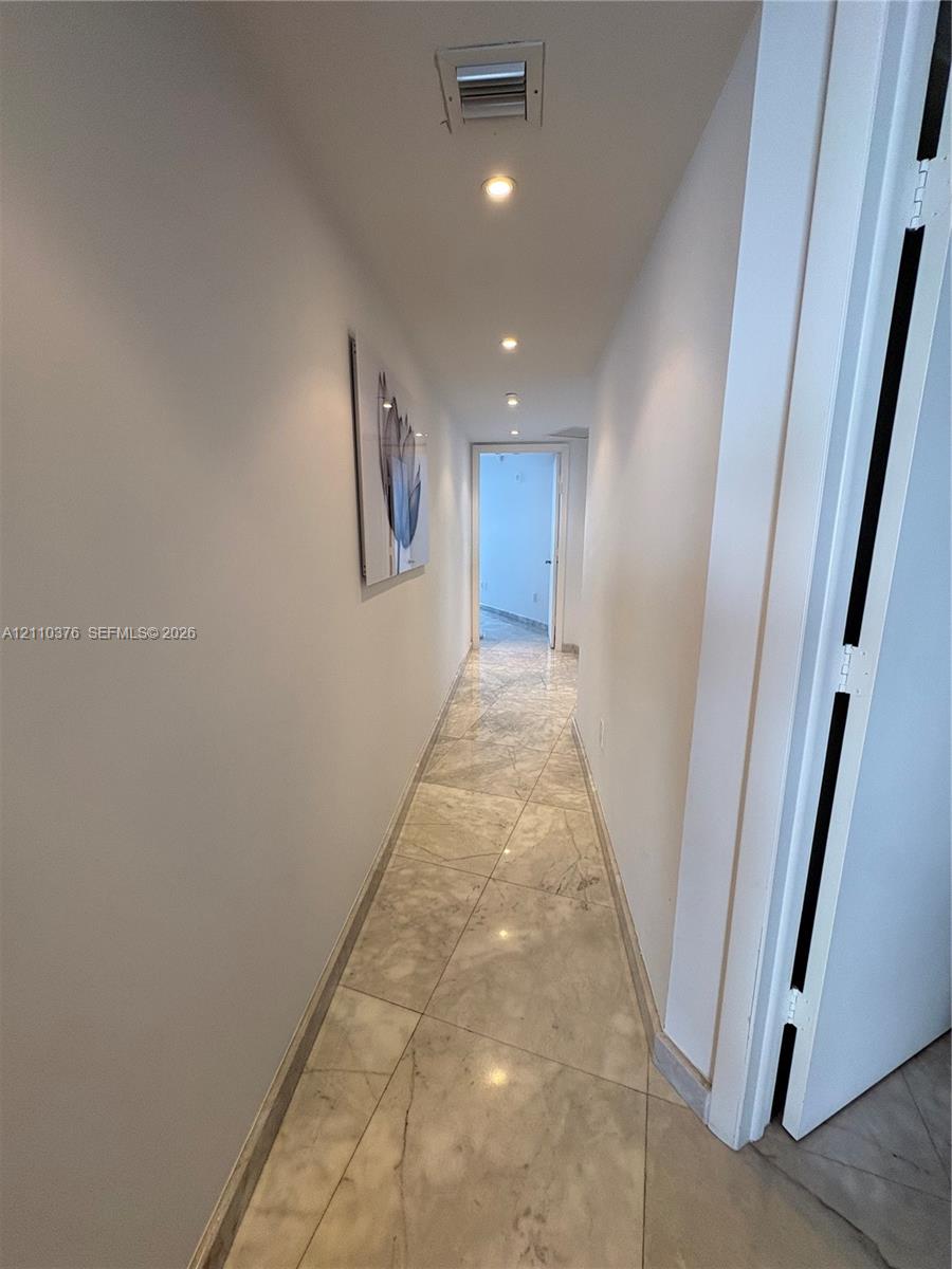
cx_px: 476
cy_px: 634
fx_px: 513
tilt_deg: -10.2
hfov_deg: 85.7
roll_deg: -0.6
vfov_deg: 102.1
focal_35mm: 14
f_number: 2.2
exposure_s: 1/120
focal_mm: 2.22
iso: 200
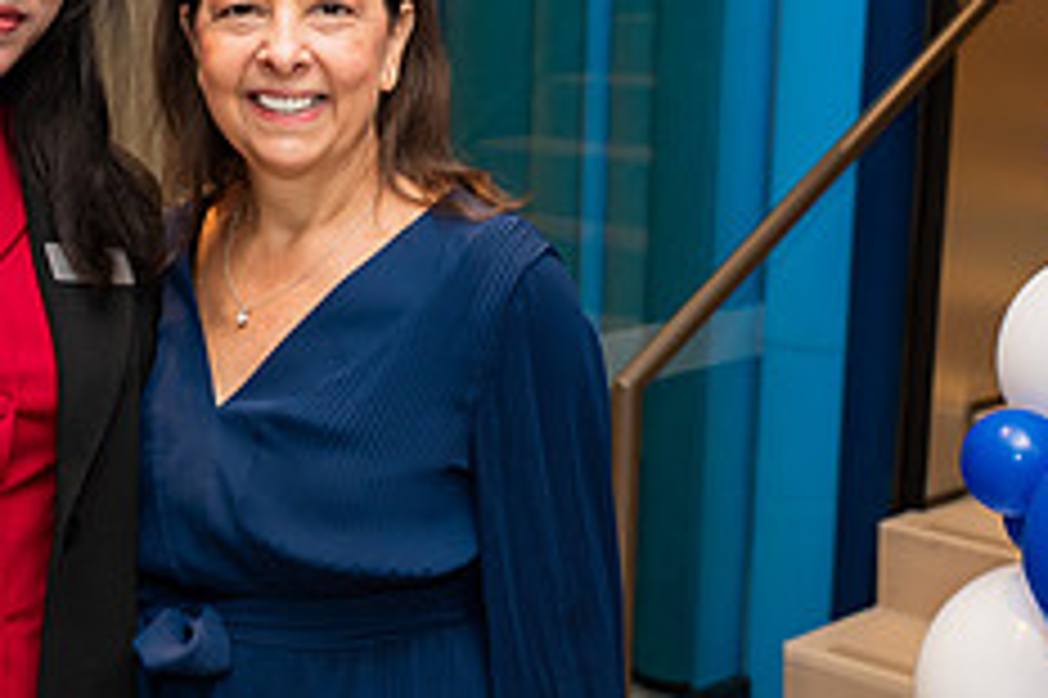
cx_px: 287
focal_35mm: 70
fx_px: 2036
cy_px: 371
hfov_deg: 28.5
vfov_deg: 19.4
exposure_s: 1/160
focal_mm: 27
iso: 400
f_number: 3.2
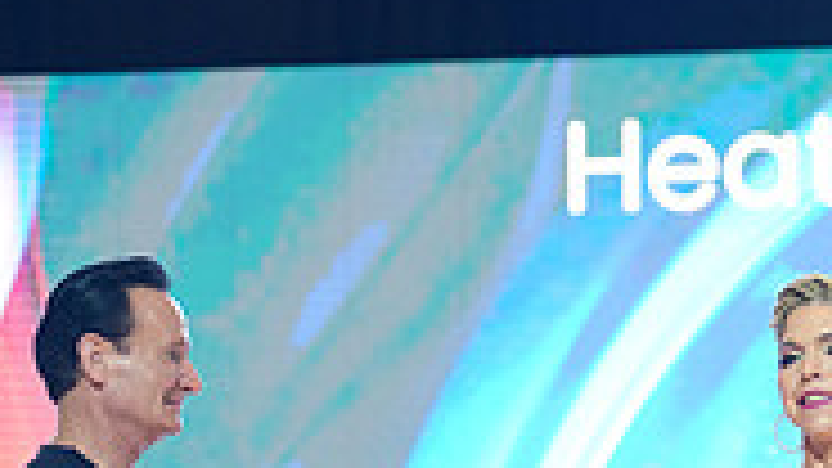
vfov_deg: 4.7
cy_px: 770
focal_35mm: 256
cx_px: 488
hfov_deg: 8.4
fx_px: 5647
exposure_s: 1/500
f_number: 2.8
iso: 2000
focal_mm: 78
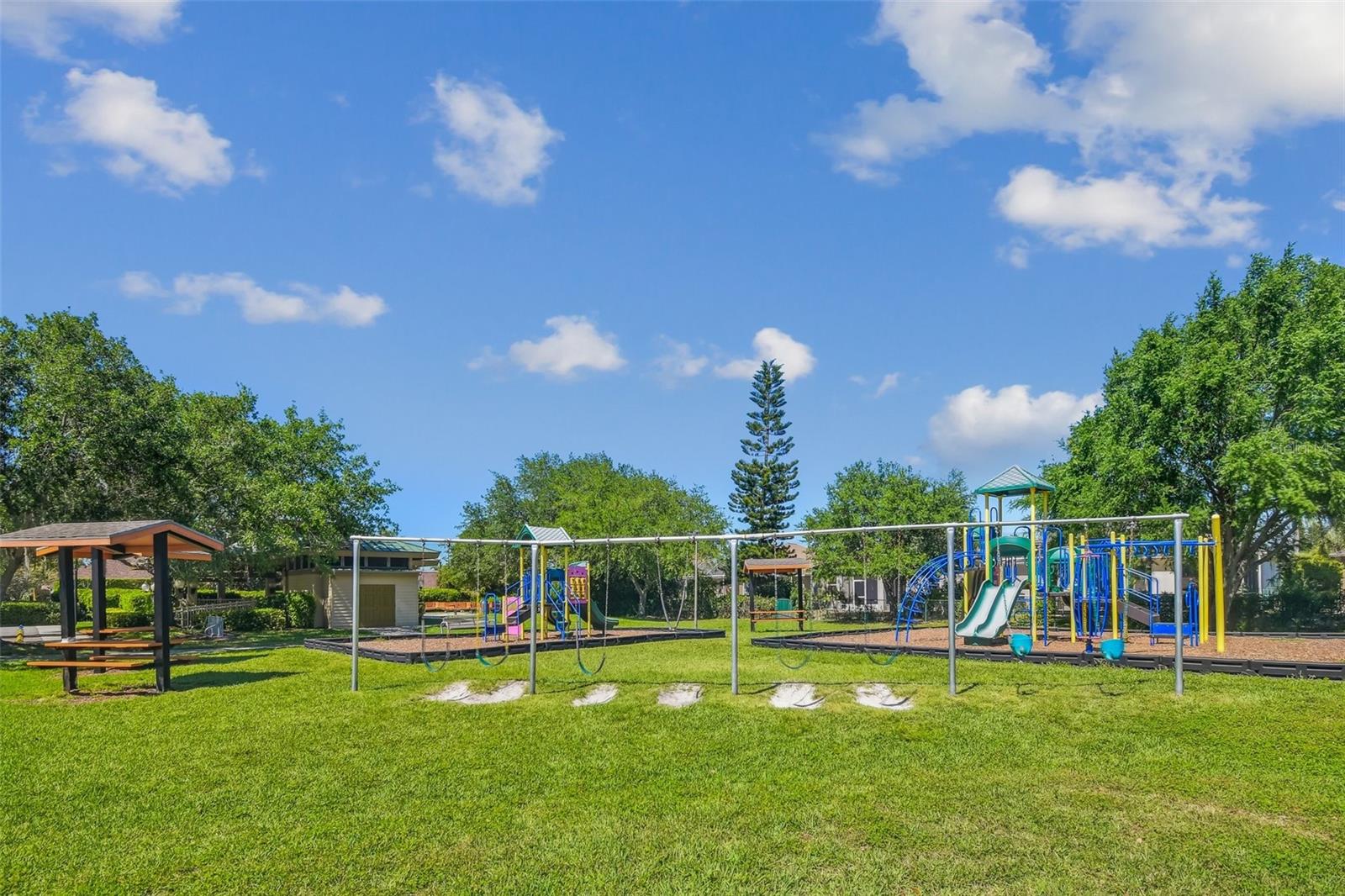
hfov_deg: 100.4
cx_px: 672
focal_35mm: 15
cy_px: 448
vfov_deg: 77.3
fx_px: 560
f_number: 7.1
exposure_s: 1/320
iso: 100
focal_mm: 10
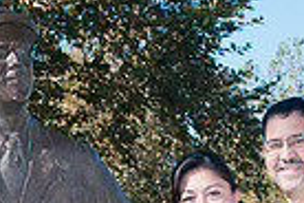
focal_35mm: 151
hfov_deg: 13.6
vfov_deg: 8.7
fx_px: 1275
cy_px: 387
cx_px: 196
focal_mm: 24
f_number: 6.3
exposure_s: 1/160
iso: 200
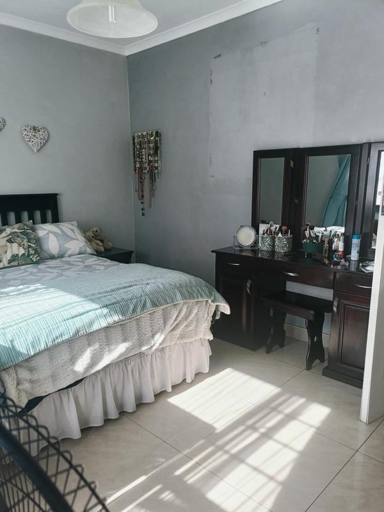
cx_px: 192
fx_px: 370
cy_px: 256
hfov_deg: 54.9
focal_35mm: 25
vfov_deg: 69.4
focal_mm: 4.7
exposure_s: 1/99.9
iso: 160
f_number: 1.7
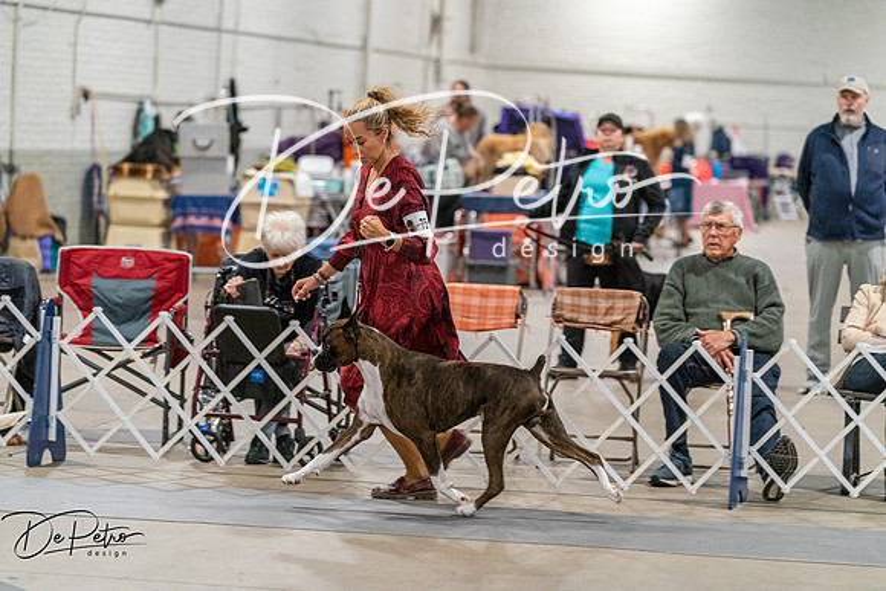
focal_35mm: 150
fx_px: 3692
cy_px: 296
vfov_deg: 9.2
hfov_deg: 13.7
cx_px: 443
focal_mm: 150
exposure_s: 1/250
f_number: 3.5
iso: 6400
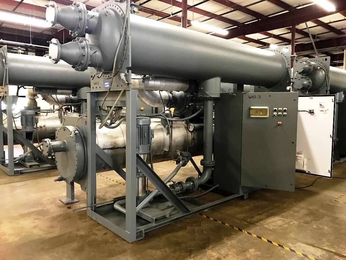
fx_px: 280
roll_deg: -0.4
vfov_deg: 49.7
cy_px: 130
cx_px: 173
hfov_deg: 63.4
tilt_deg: -4.4
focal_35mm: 28
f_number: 1.8
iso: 100
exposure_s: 1/13
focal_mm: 3.99
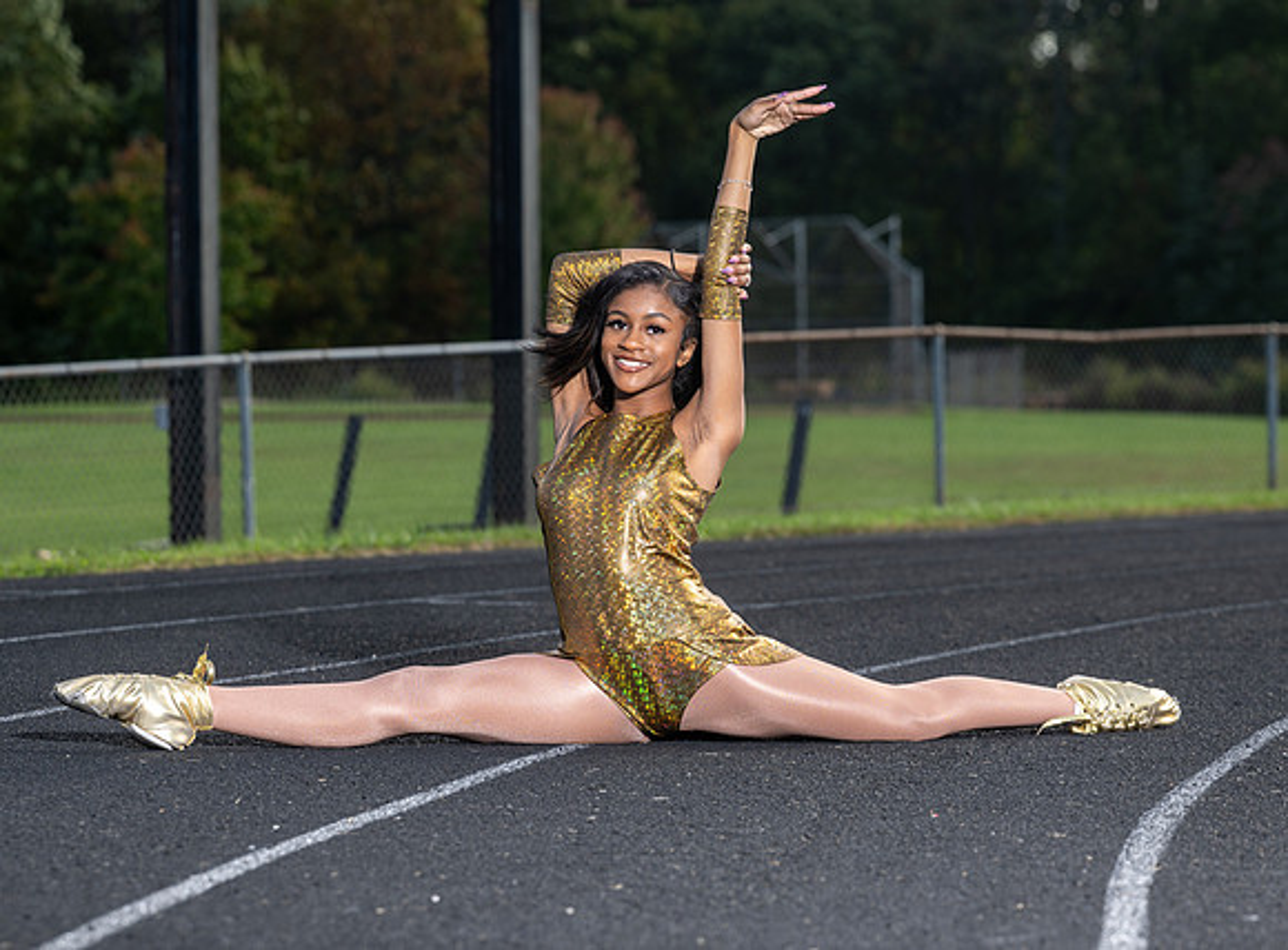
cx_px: 715
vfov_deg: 10.0
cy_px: 433
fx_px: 5415
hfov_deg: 13.6
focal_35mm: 146
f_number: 4.5
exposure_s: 1/200
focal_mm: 98
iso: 40
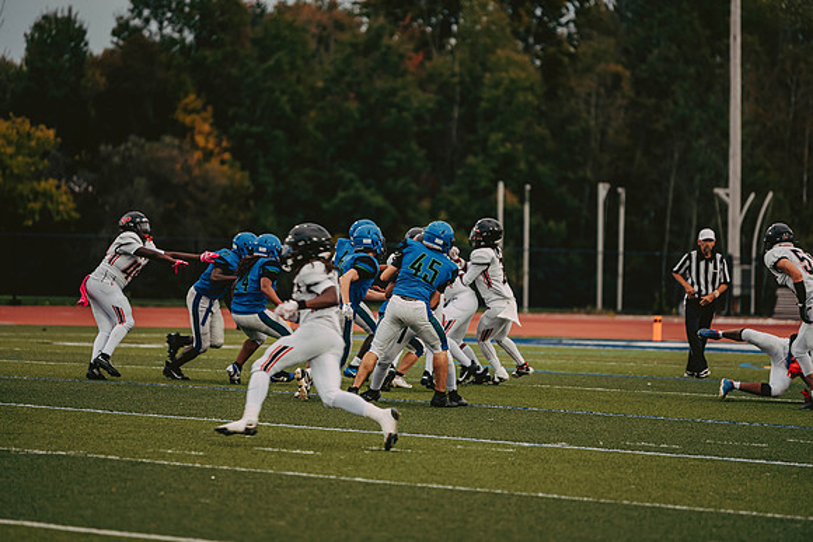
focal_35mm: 200
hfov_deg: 10.3
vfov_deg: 6.9
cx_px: 406
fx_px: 4518
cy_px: 271
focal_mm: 200
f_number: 2.8
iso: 800
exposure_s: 1/400
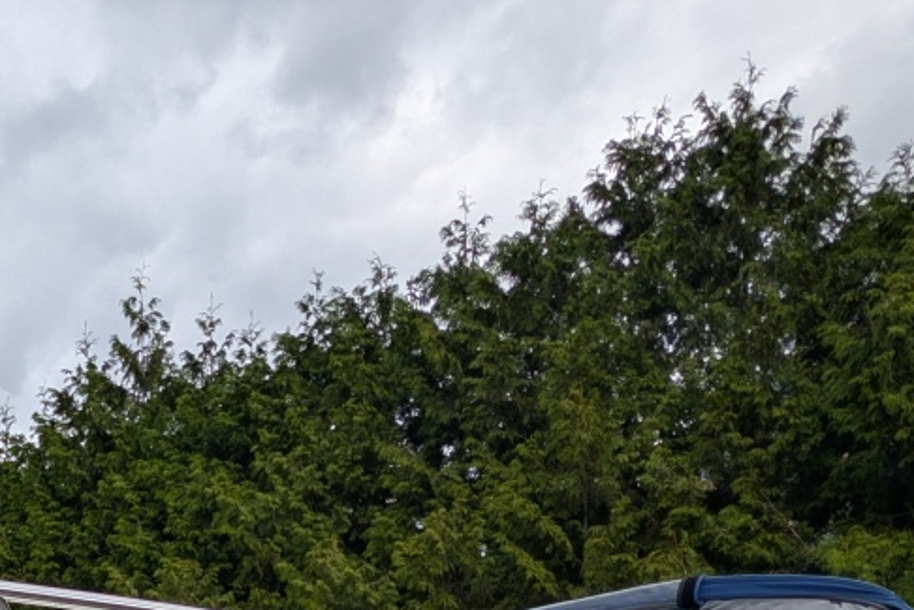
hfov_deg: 42.3
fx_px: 1041
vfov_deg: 24.1
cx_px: 41
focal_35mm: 41
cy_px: 958
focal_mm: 2.02
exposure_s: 1/2577
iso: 47
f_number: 1.7
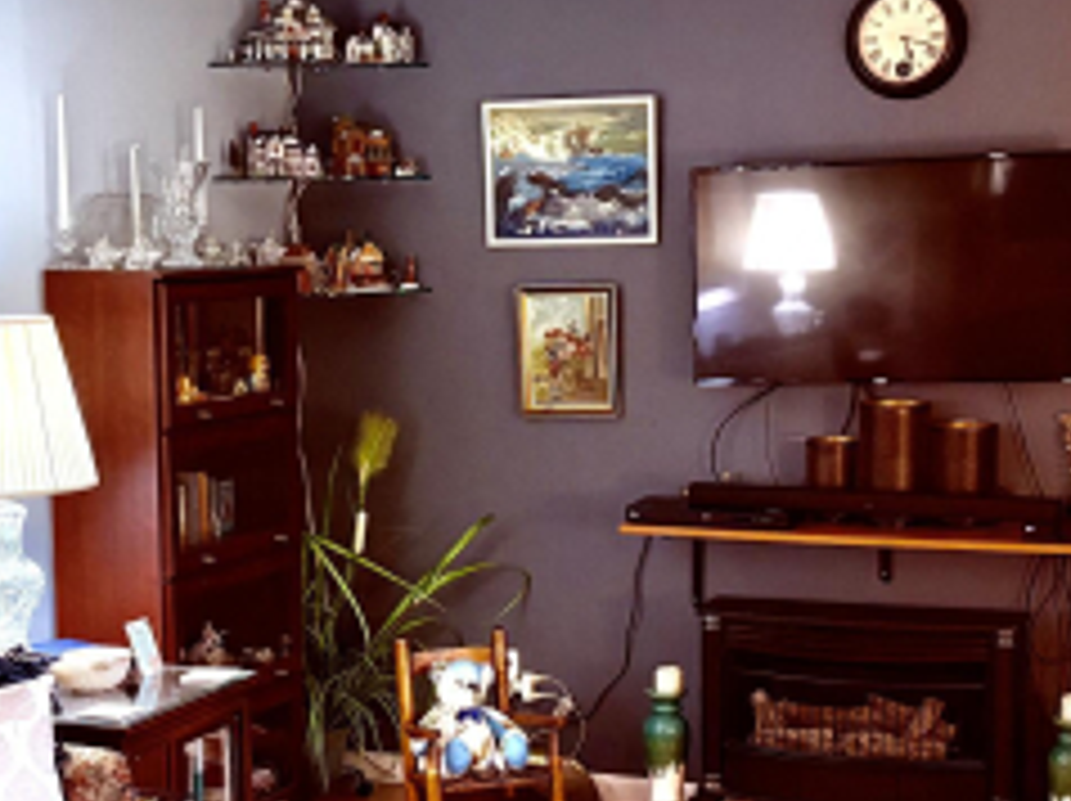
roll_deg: +1.5
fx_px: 2256
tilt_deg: -6.7
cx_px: 380
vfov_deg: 20.1
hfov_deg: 26.6
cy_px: 504
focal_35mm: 73
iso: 500
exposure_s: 1/40
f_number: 1.6
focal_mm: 5.96
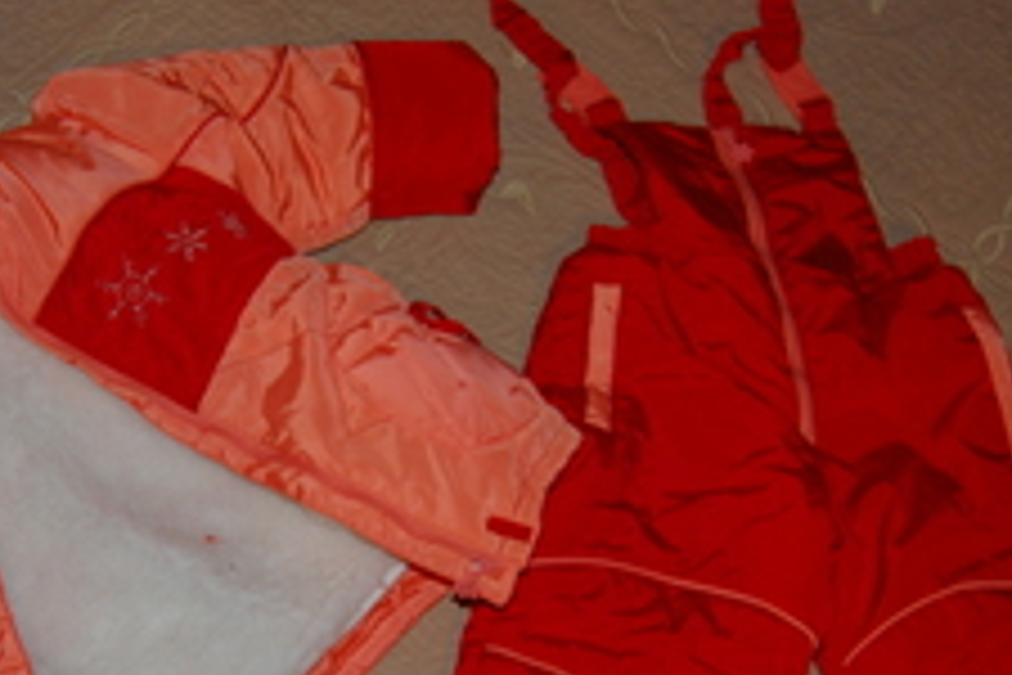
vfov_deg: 19.6
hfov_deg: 29.0
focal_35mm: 69
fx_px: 1940
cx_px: 333
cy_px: 520
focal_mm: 23
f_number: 3.8
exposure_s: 1/60
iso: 400
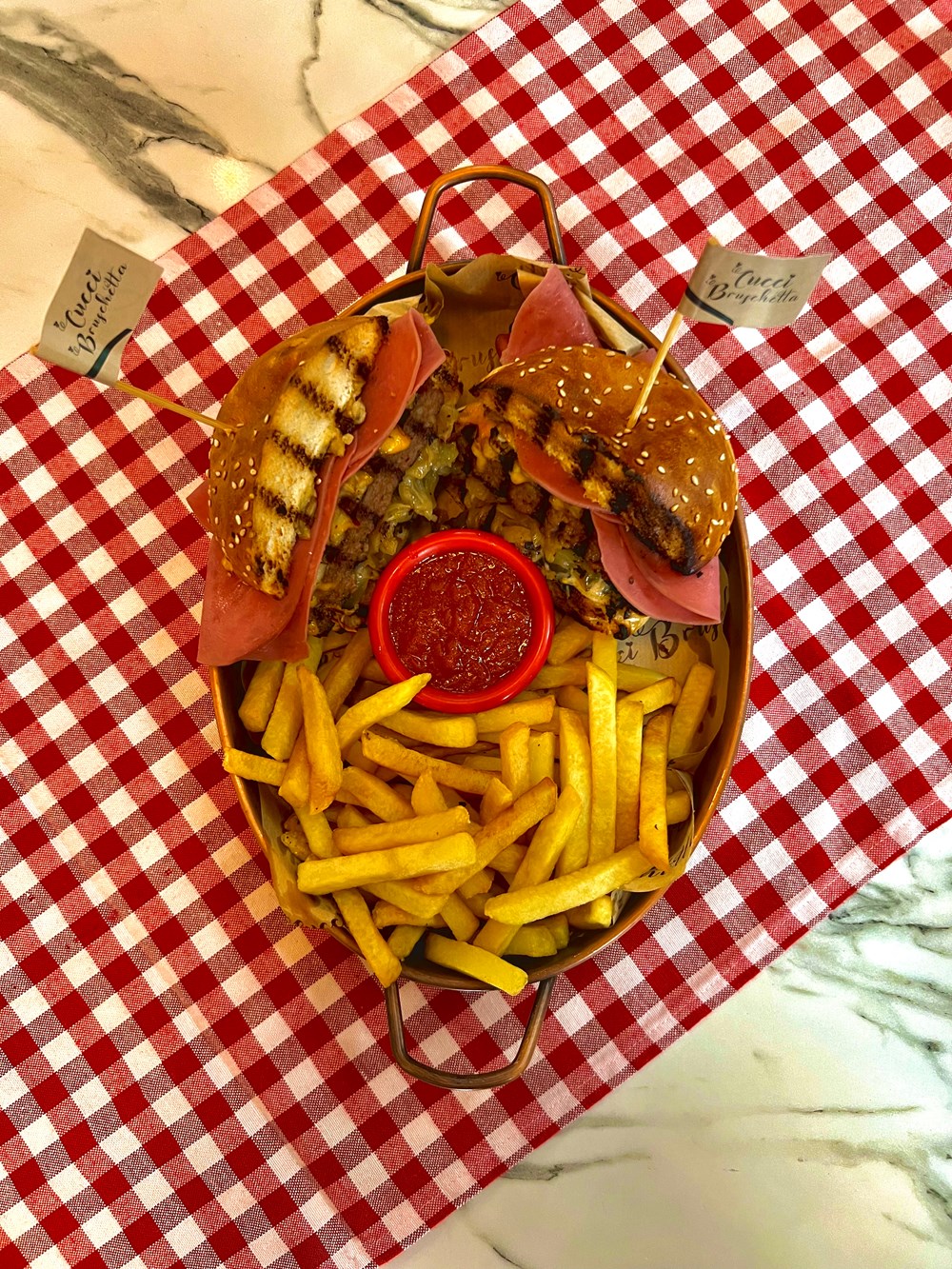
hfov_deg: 53.1
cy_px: 634
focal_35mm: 26
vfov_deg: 67.3
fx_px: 953
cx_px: 476
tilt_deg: -83.9
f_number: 1.5
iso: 320
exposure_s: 1/50
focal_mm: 5.7
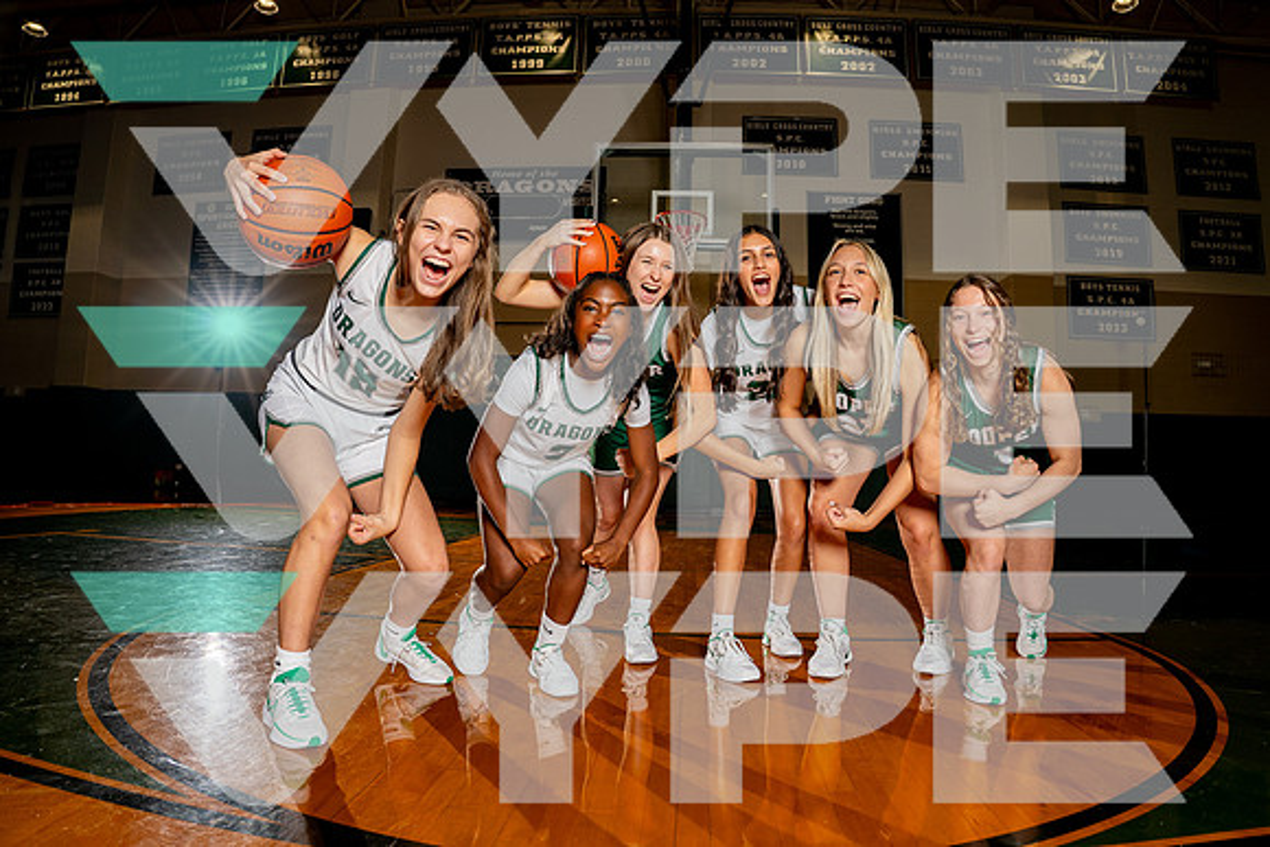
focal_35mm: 22
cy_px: 417
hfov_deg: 79.1
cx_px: 637
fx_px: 769
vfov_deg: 57.7
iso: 160
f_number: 5.6
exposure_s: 1/250
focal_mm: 20
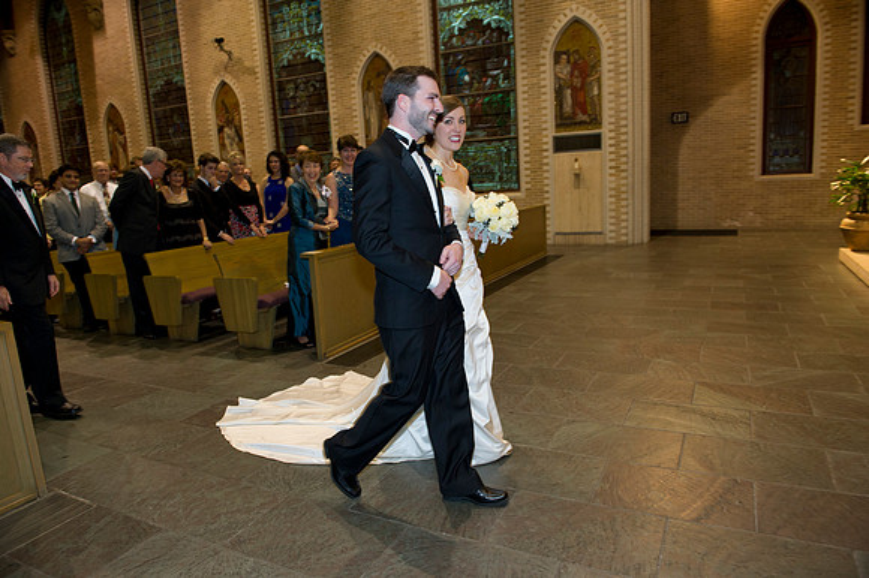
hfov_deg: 73.8
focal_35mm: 24
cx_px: 434
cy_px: 289
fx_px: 579
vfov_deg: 53.1
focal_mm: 24
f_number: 4
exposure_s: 1/60
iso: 1250
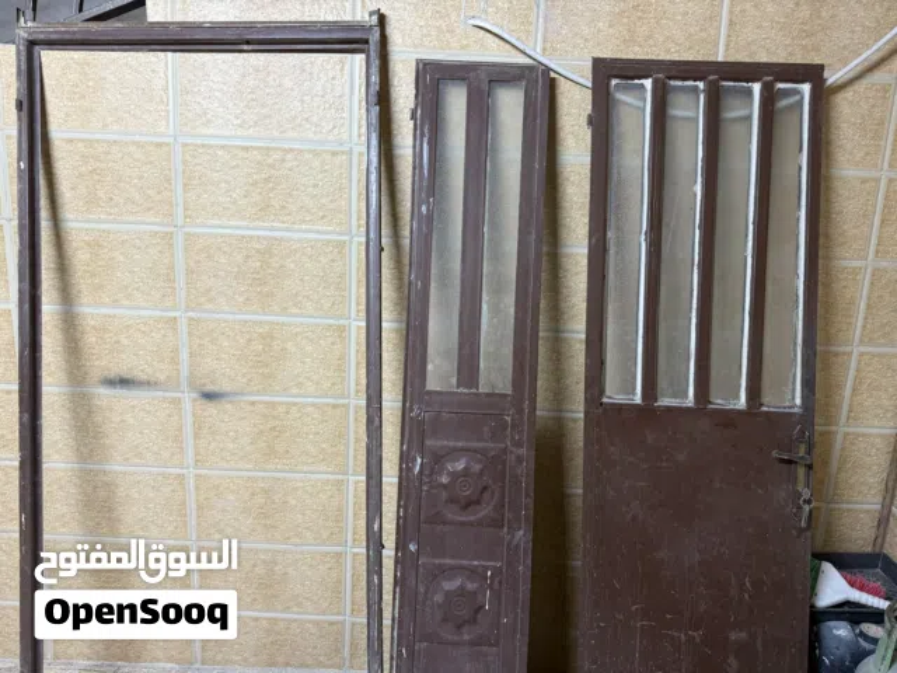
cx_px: 448
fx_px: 622
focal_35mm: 24
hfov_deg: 71.6
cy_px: 336
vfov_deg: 56.8
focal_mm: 6.76
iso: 320
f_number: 1.78
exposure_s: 1/50
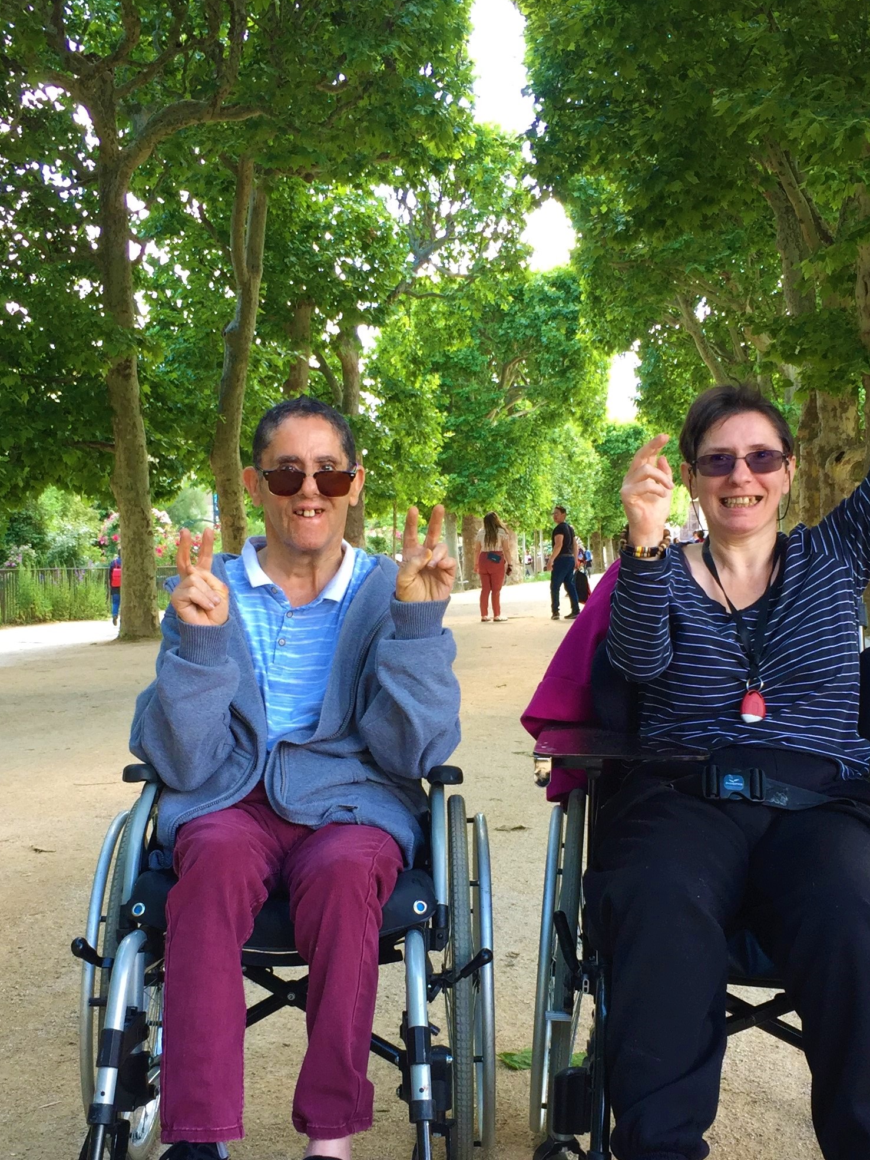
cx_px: 437
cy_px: 688
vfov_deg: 39.5
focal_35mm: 48
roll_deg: +0.6
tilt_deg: -3.1
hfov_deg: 30.3
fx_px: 1608
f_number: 2.2
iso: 50
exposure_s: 1/100
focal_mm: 4.15
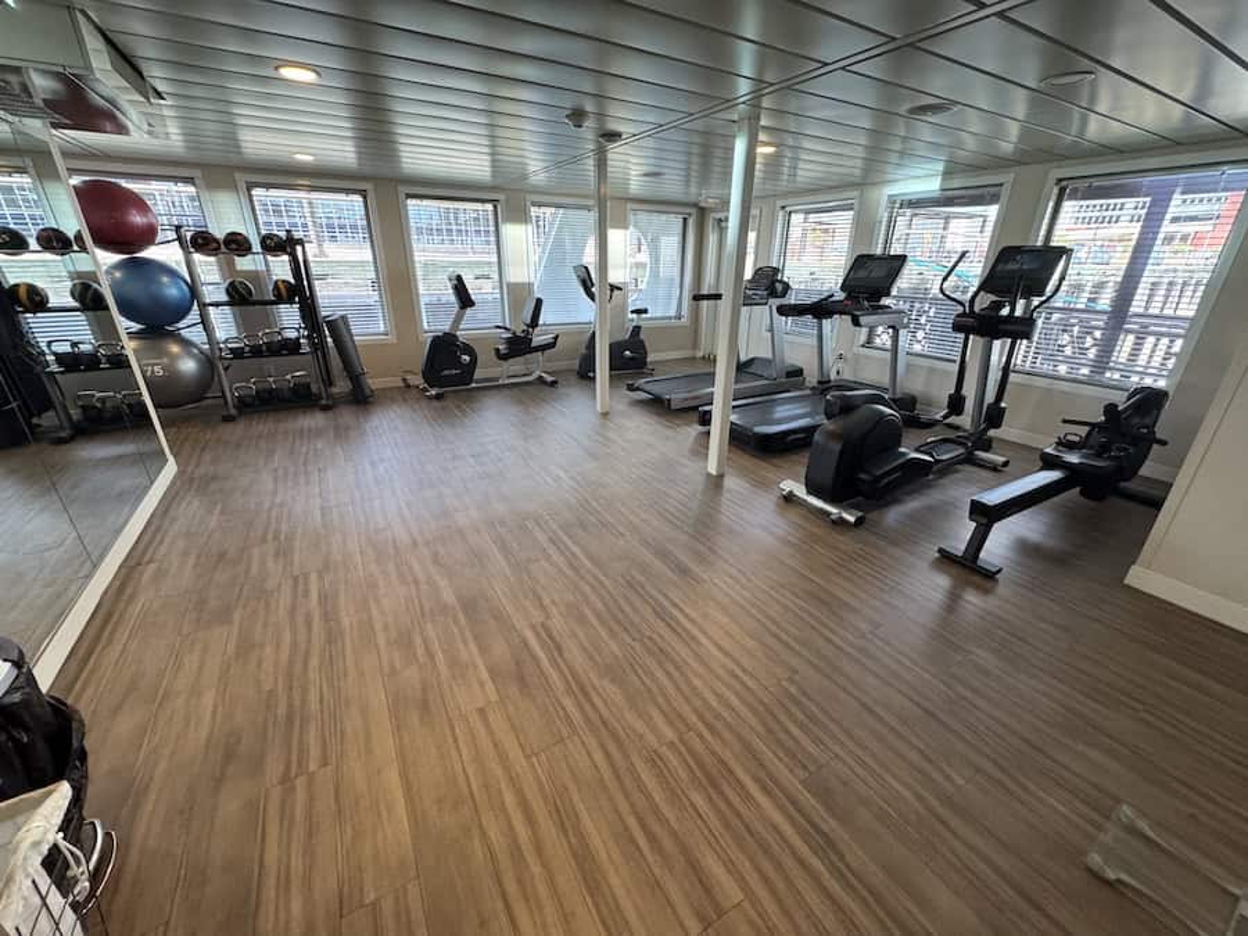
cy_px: 468
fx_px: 505
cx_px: 624
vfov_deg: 85.7
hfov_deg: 102.1
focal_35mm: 14
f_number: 2.2
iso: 320
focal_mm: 2.2
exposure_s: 1/120
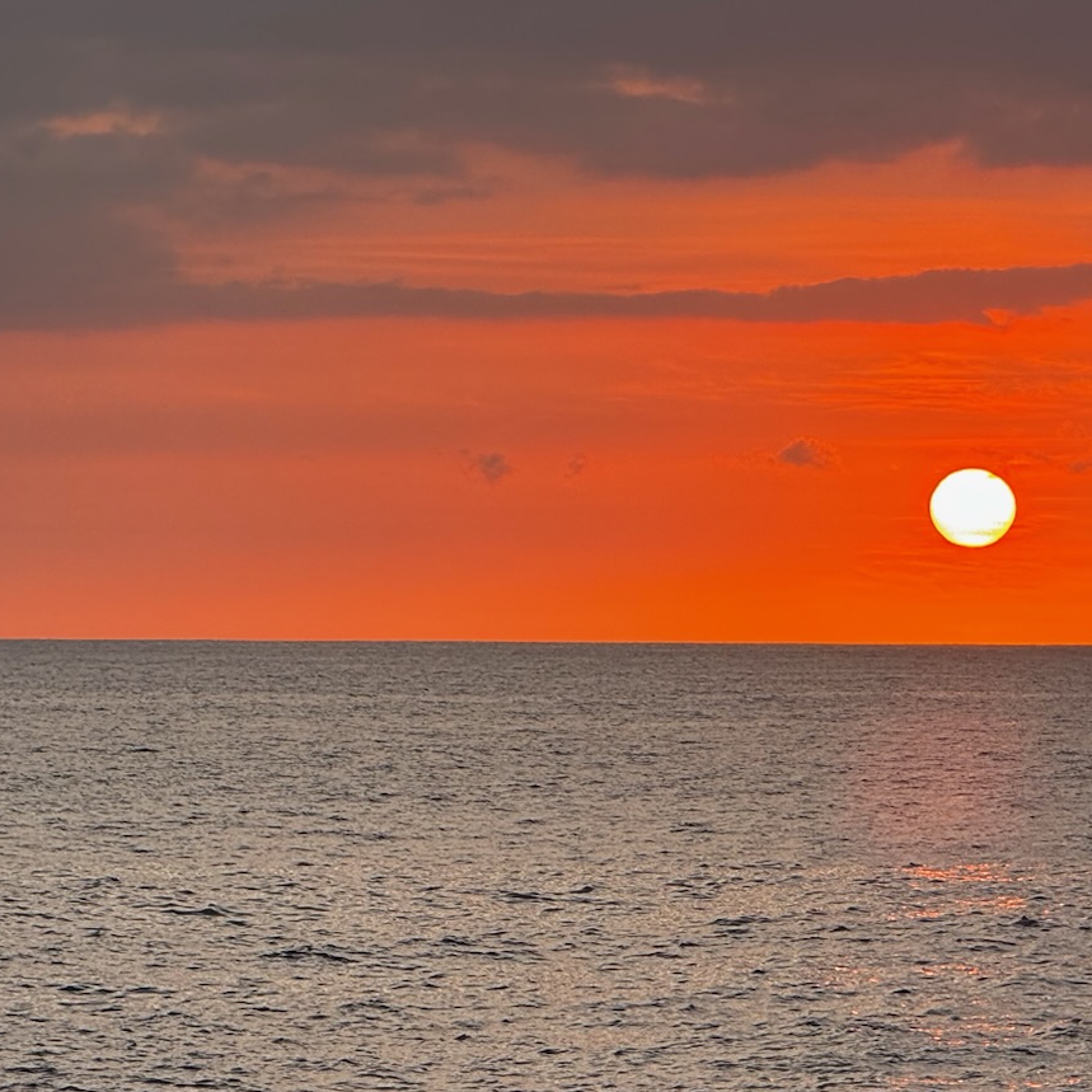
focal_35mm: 253
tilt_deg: +0.1
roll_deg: -0.8
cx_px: 1002
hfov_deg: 6.9
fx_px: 9030
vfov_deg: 6.9
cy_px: 751
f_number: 2.8
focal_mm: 15.66
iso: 50
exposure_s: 1/280
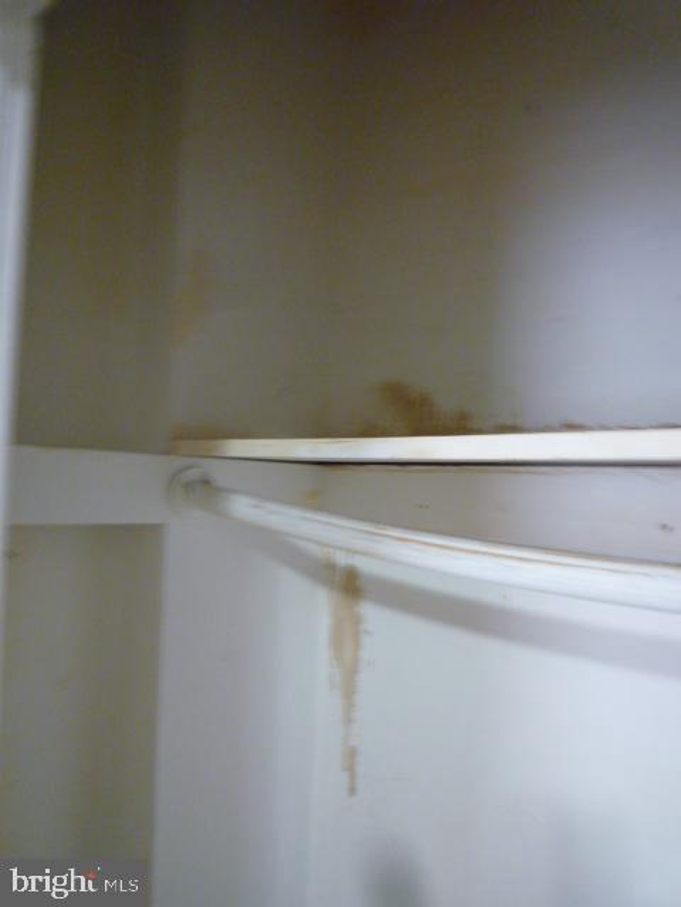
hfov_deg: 54.9
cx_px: 340
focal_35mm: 25
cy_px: 454
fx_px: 656
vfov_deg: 69.4
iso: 400
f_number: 2.8
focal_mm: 4.4
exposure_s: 1/8
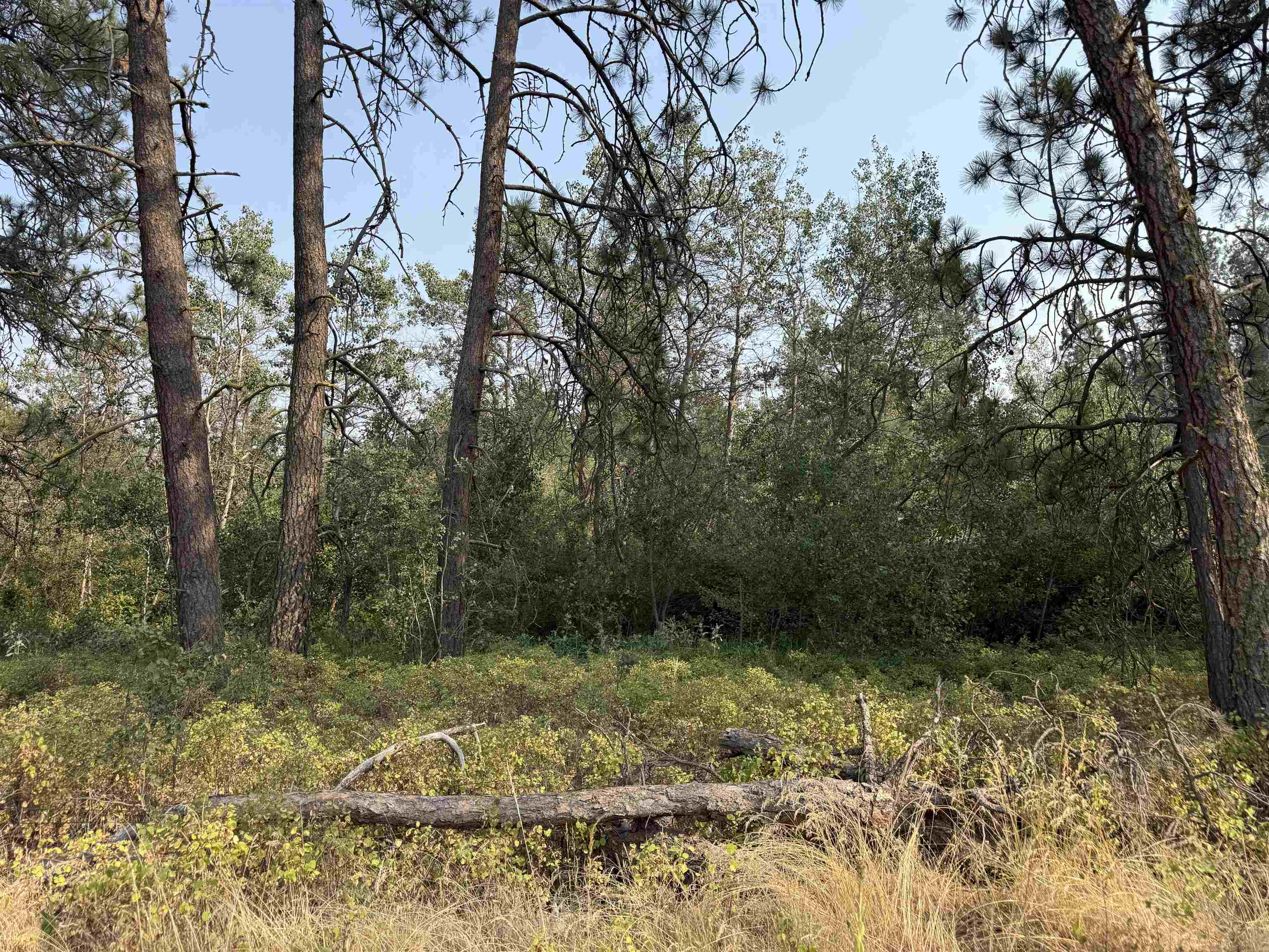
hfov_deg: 71.6
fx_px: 880
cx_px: 634
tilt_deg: +1.9
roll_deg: +1.3
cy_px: 476
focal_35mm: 24
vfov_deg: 56.8
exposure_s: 1/1812
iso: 80
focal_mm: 6.76
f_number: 1.78
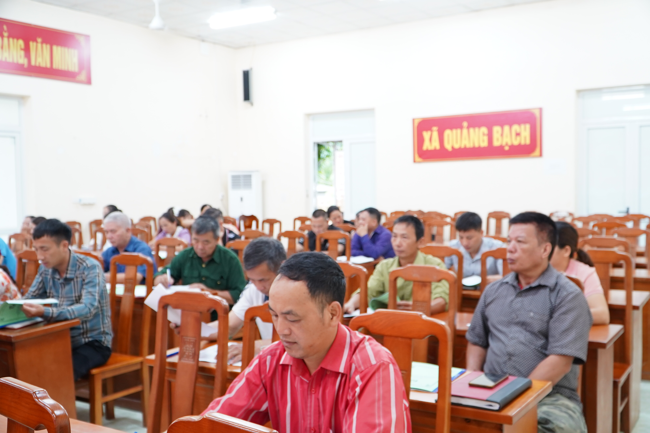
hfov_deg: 55.8
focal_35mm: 34
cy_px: 216
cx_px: 325
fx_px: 614
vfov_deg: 38.9
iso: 1250
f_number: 4
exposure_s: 1/40
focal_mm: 23
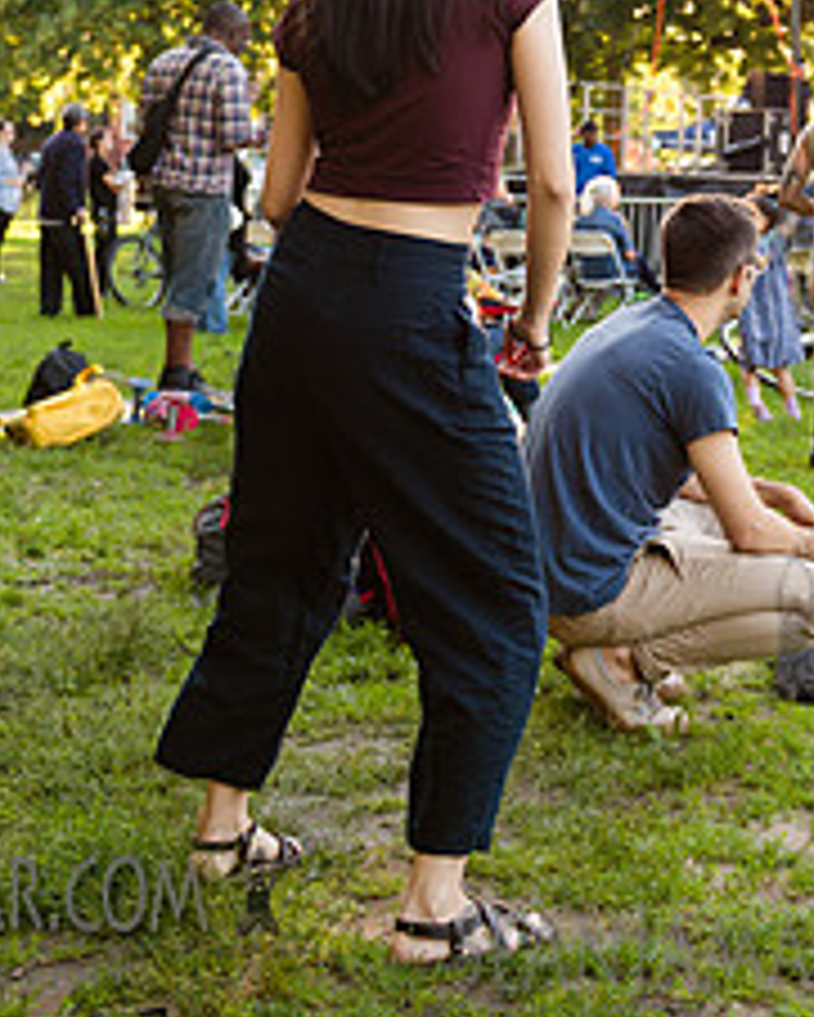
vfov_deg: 28.4
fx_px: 1956
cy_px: 187
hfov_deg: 22.7
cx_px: 792
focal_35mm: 65
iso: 200
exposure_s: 1/160
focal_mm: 27
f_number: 2.8
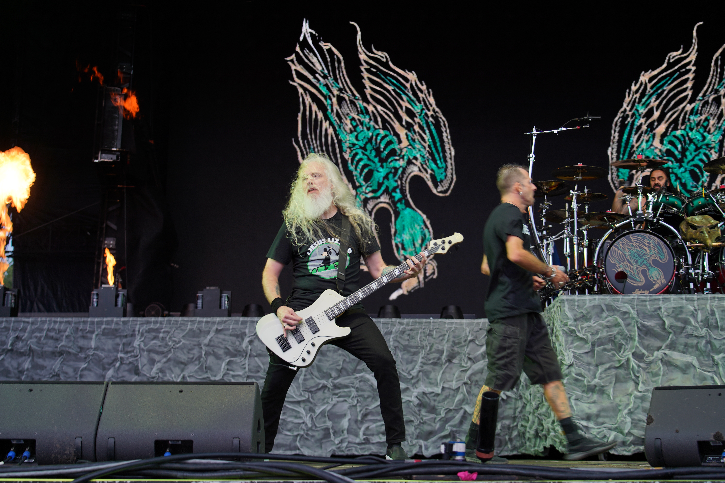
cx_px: 362
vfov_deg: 28.1
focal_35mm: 48
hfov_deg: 41.1
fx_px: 967
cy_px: 242
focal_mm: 48
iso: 100
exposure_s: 1/100
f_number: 4
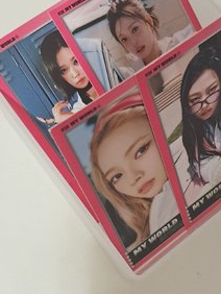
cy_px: 148
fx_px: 433
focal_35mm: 51
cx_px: 143
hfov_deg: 28.5
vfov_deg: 37.5
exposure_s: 1/33
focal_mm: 4
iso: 640
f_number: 1.8
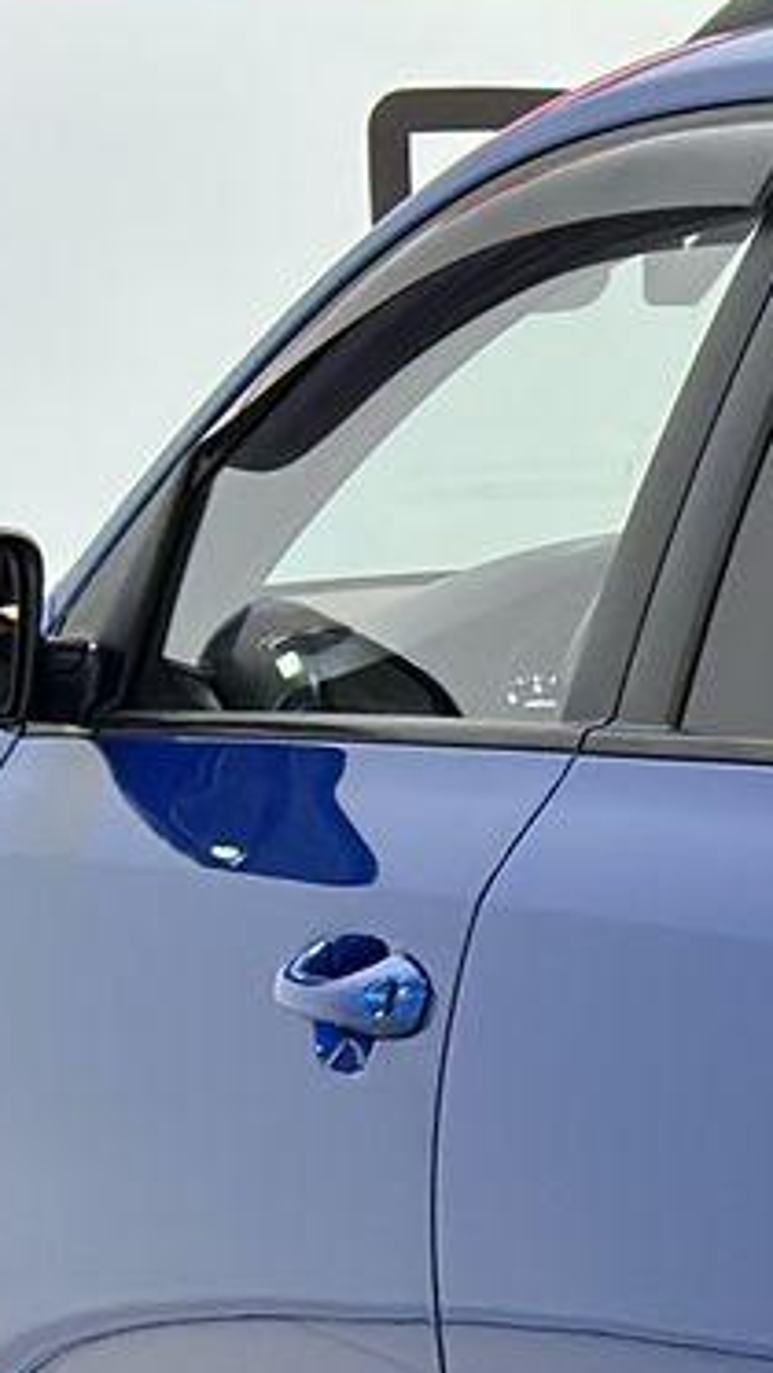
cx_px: 2013
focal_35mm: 202
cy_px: 1579
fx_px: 7356
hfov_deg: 5.7
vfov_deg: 10.5
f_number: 1.78
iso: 160
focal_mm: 6.86
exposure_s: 1/60
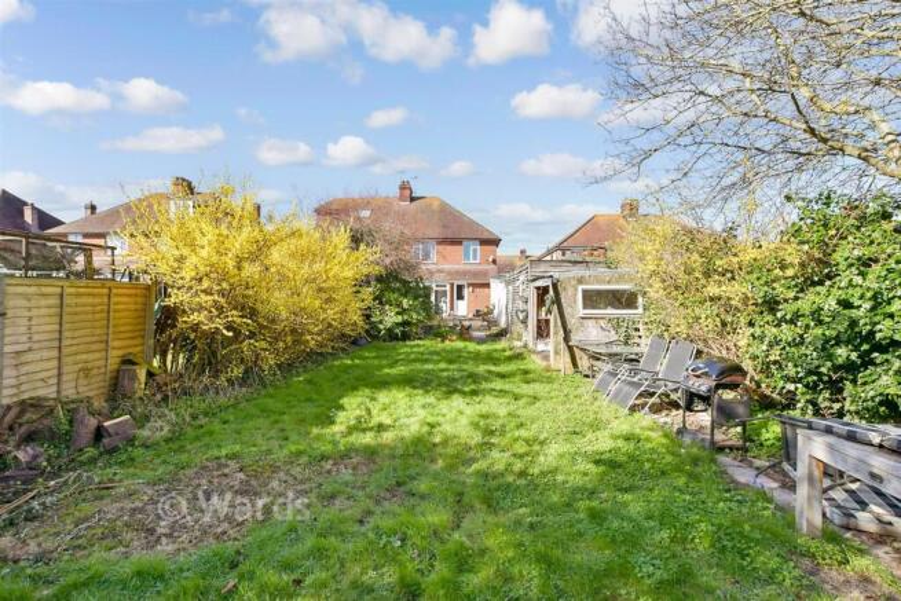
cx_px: 450
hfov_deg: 100.4
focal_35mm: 15
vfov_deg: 77.4
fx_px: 375
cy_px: 300
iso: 1250
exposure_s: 1/1000
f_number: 8
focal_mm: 10
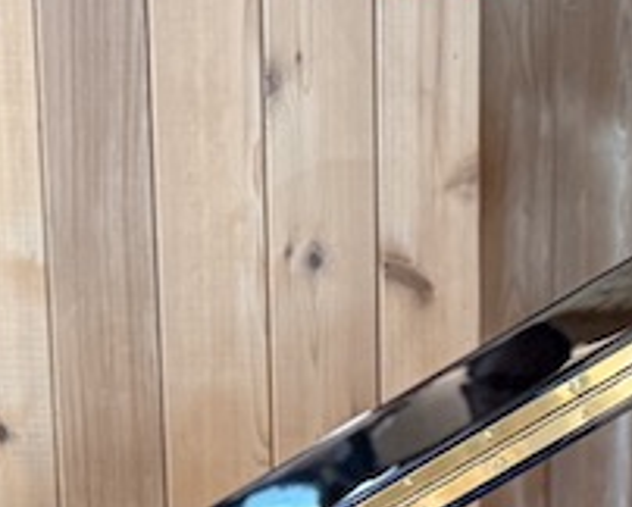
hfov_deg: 13.8
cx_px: 438
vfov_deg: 9.7
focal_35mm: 139
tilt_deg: -18.0
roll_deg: +0.1
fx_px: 2602
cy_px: 1268
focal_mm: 6.76
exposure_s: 1/60
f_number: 1.78
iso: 400
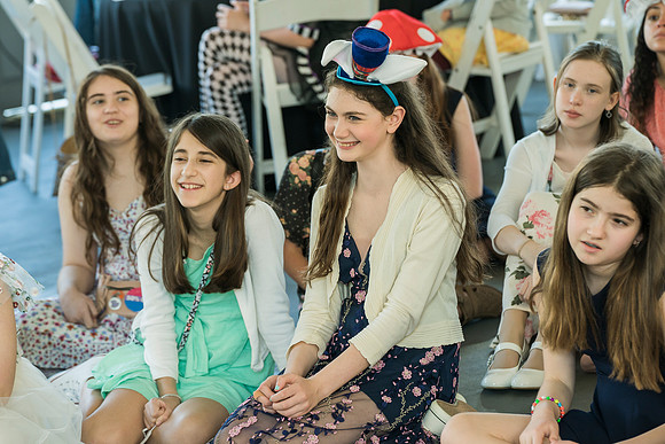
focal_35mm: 123
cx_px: 332
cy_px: 222
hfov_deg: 16.6
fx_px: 2273
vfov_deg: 11.2
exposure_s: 1/160
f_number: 5
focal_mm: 123
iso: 800
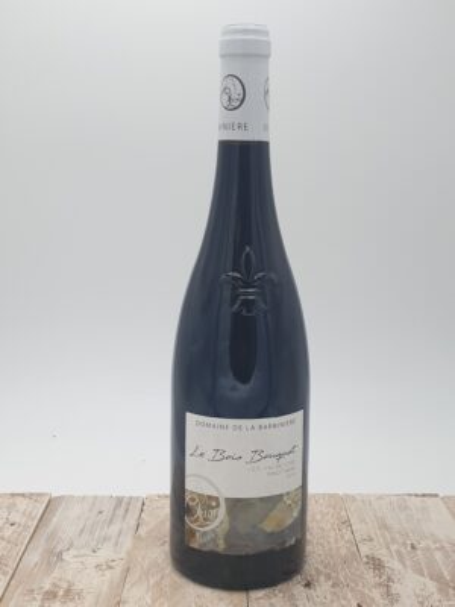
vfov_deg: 67.3
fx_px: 456
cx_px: 228
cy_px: 304
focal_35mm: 26
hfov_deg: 53.1
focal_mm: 4.3
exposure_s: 1/100
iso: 80
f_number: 2.4
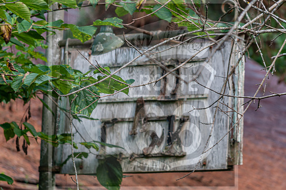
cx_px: 143
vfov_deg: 3.8
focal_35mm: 360
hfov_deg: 5.7
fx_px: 2856
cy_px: 95
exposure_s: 1/15
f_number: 5.3
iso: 200
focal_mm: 240
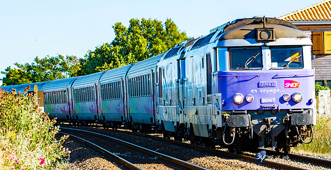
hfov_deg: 8.1
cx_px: 195
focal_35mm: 271
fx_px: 2329
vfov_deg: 4.2
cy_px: 99
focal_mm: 180
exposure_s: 1/200
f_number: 7.1
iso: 100
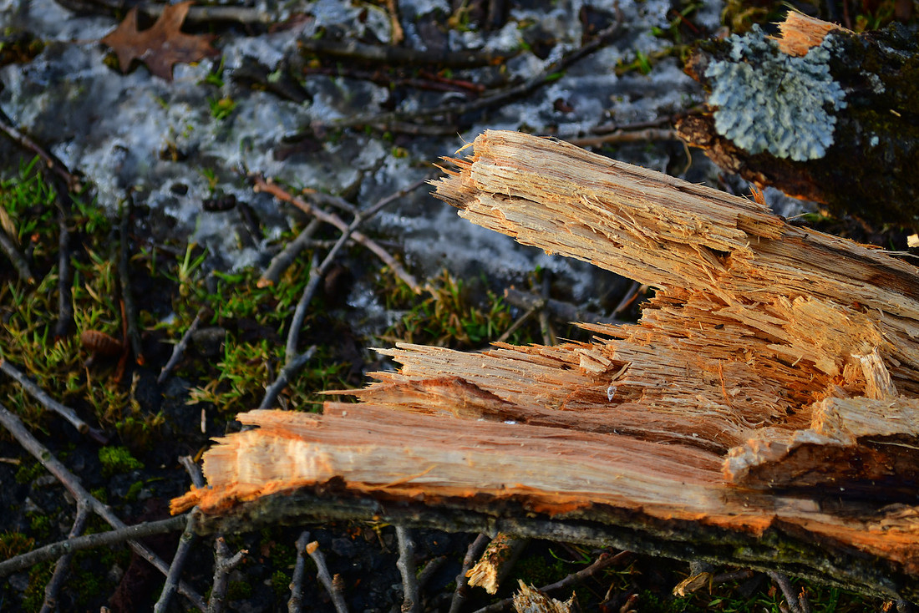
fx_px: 1838
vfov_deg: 18.9
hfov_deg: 28.1
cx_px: 460
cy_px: 306
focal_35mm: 72
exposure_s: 1/250
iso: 200
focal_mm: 48
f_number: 5.6
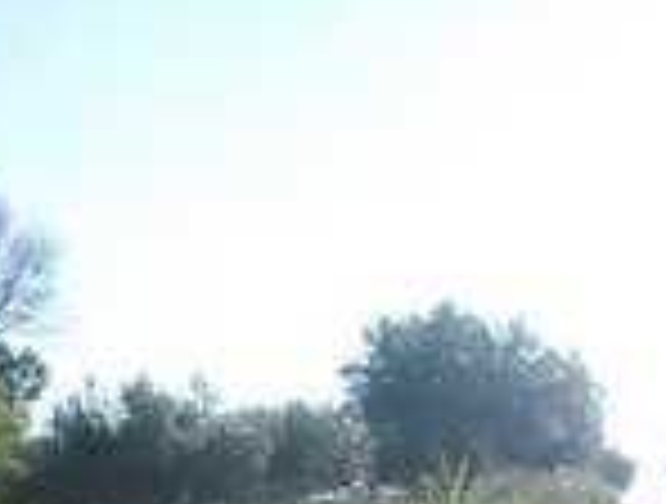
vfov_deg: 14.4
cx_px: 590
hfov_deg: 19.8
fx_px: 1872
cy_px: 747
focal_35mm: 97
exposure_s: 1/250
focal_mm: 5.7
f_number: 5.5
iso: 80
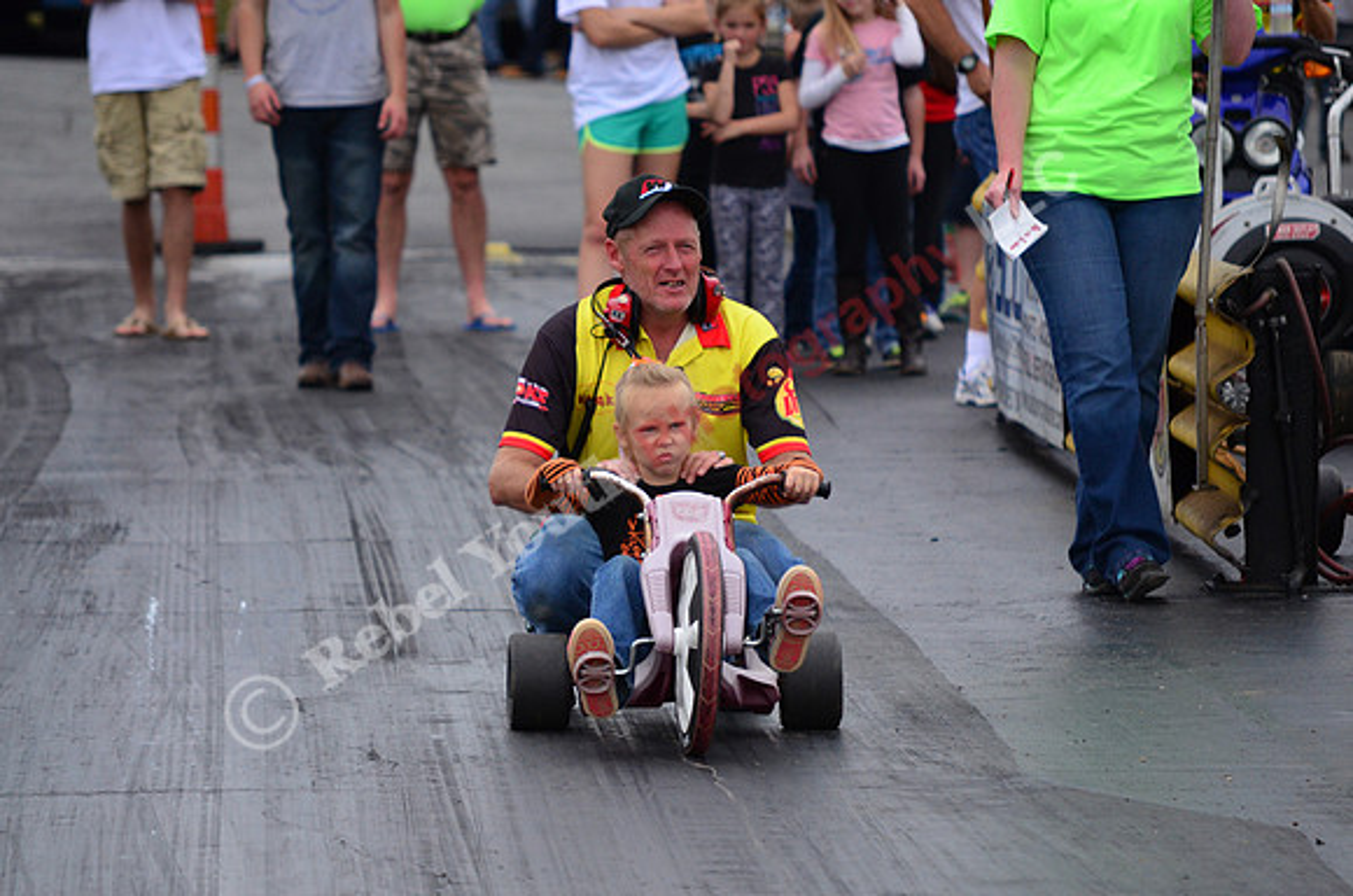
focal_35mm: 300
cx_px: 676
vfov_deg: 4.6
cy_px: 448
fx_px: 11250
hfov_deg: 6.9
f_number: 5.6
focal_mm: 200
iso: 1000
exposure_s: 1/2000
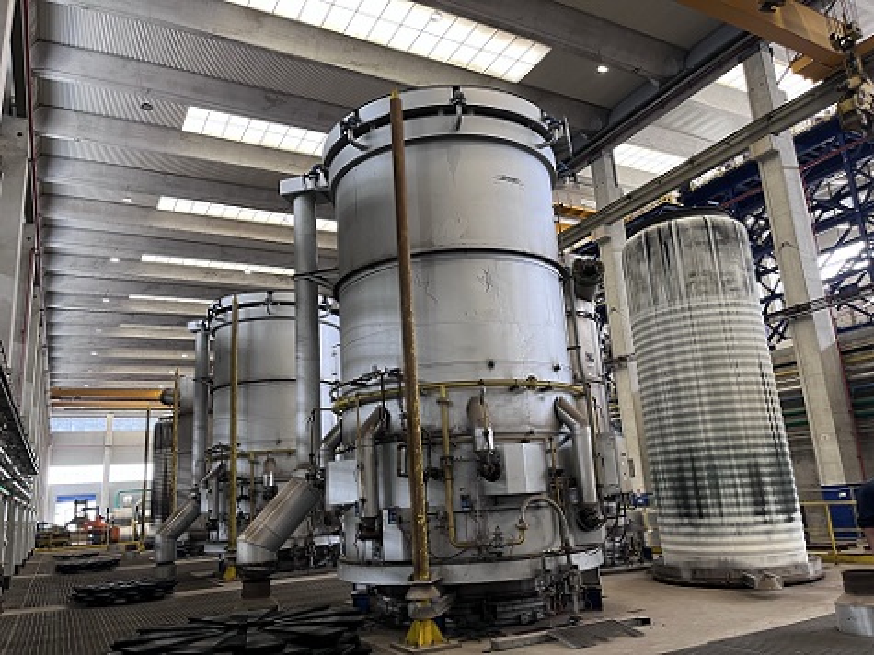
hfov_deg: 67.3
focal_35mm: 26
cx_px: 437
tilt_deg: +12.9
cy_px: 328
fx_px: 656
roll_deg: +3.6
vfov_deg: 53.0
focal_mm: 5.1
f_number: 1.6
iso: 100
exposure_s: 1/50
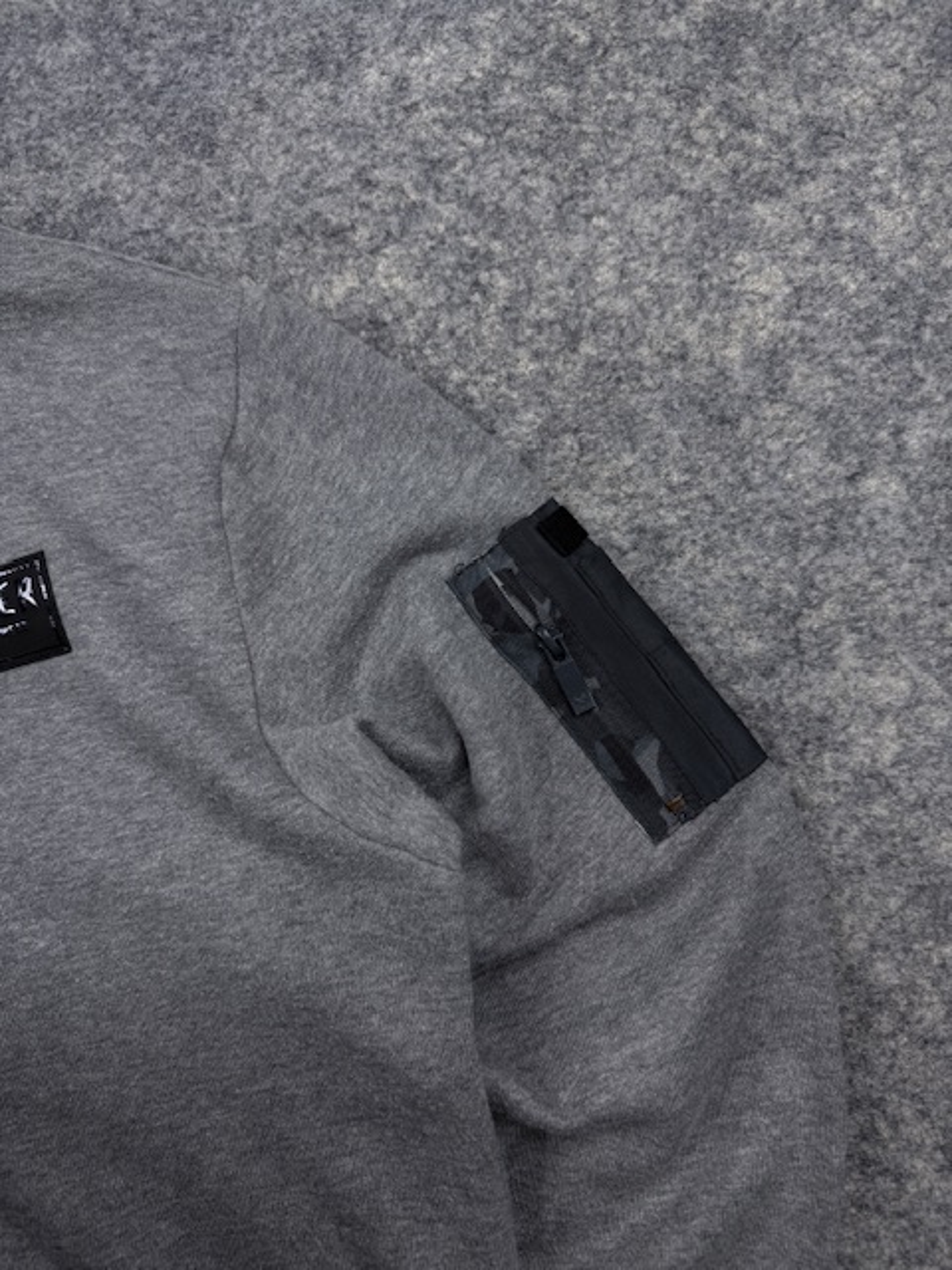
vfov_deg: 71.6
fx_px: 880
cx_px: 476
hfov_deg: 56.8
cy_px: 635
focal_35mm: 24
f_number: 1.78
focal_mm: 6.76
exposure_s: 1/284
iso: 64
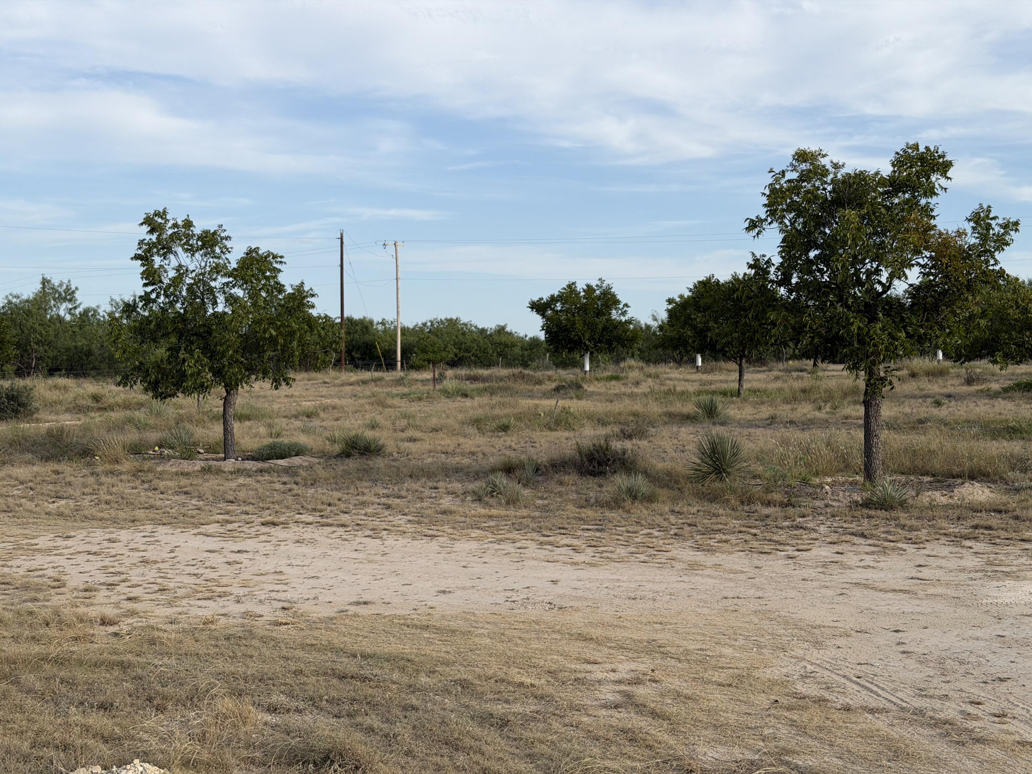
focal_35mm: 48
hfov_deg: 39.7
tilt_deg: -1.0
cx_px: 516
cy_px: 387
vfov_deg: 30.3
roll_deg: +0.3
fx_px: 1431
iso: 64
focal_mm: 6.76
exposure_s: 1/3704
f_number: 1.78
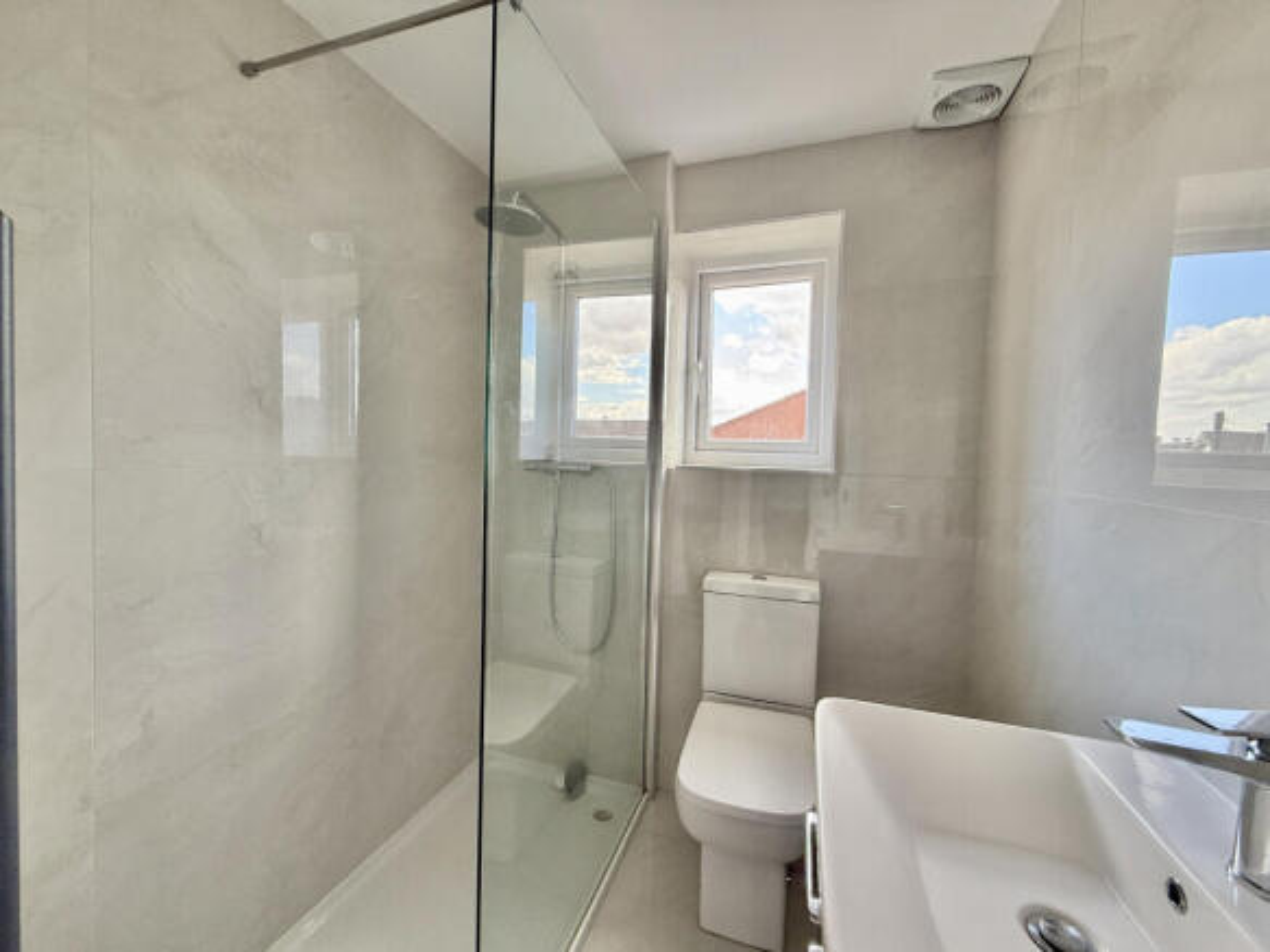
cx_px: 635
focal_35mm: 14
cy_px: 476
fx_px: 514
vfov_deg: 85.7
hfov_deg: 102.1
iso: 100
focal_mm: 2.22
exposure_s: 1/99
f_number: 2.2
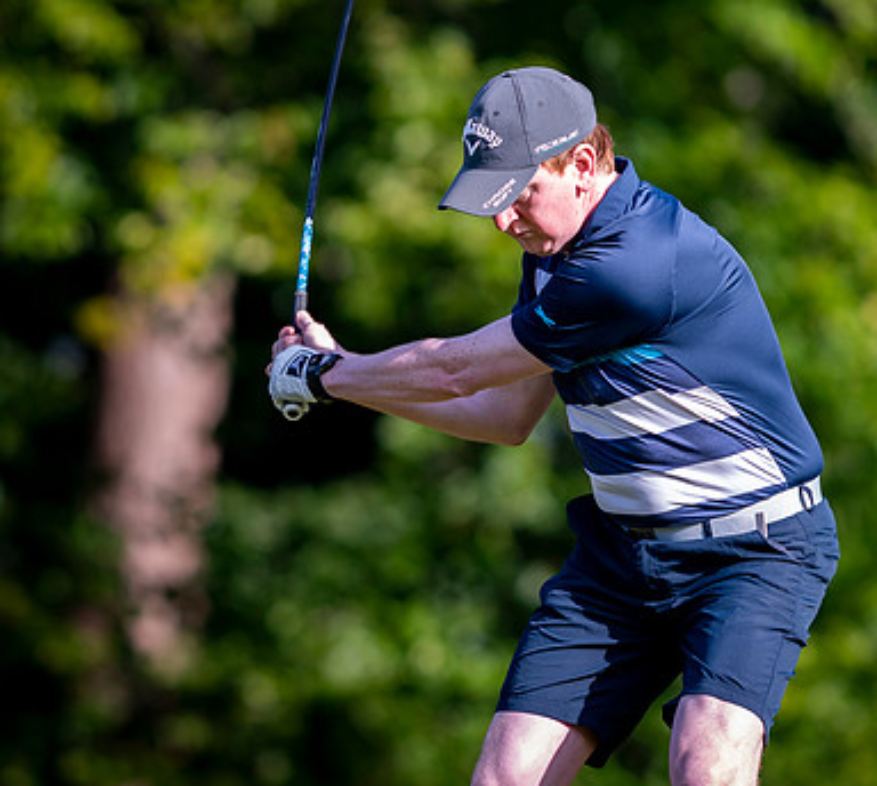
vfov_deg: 2.1
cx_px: 444
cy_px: 322
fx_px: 21932
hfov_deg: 2.3
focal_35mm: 806
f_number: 2.8
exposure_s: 1/1600
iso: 280
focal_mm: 300
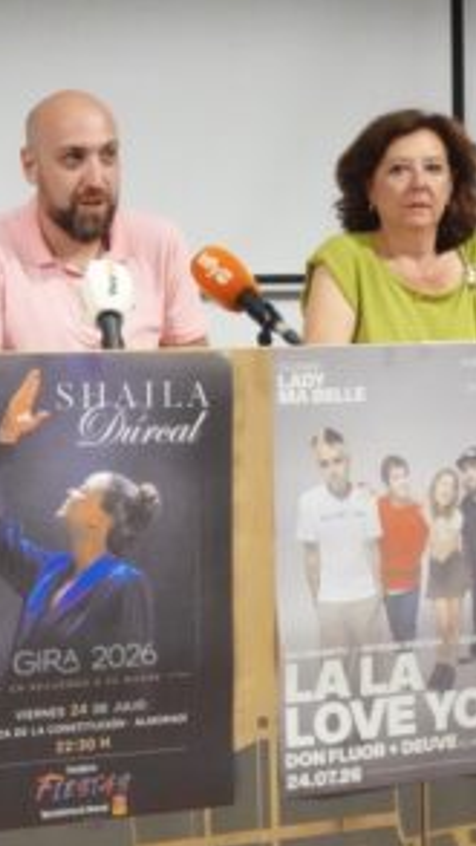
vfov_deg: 28.2
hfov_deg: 16.1
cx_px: 164
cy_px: 452
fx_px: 1681
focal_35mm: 75
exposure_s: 1/80
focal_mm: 7.79
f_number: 4.5
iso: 1000
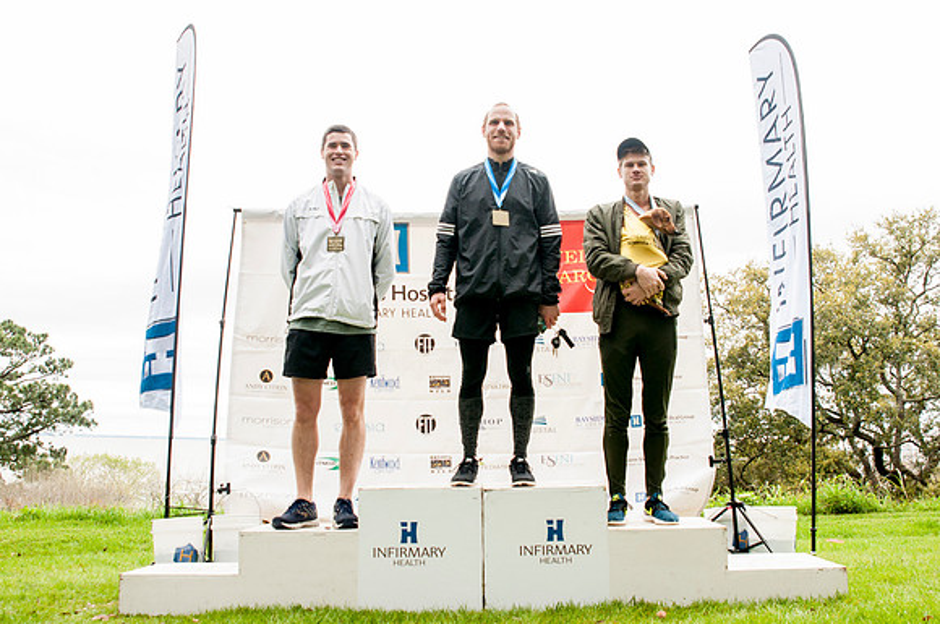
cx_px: 470
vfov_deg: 36.8
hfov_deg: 53.2
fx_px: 939
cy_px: 312
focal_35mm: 36
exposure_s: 1/160
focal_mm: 24
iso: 640
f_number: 5.6
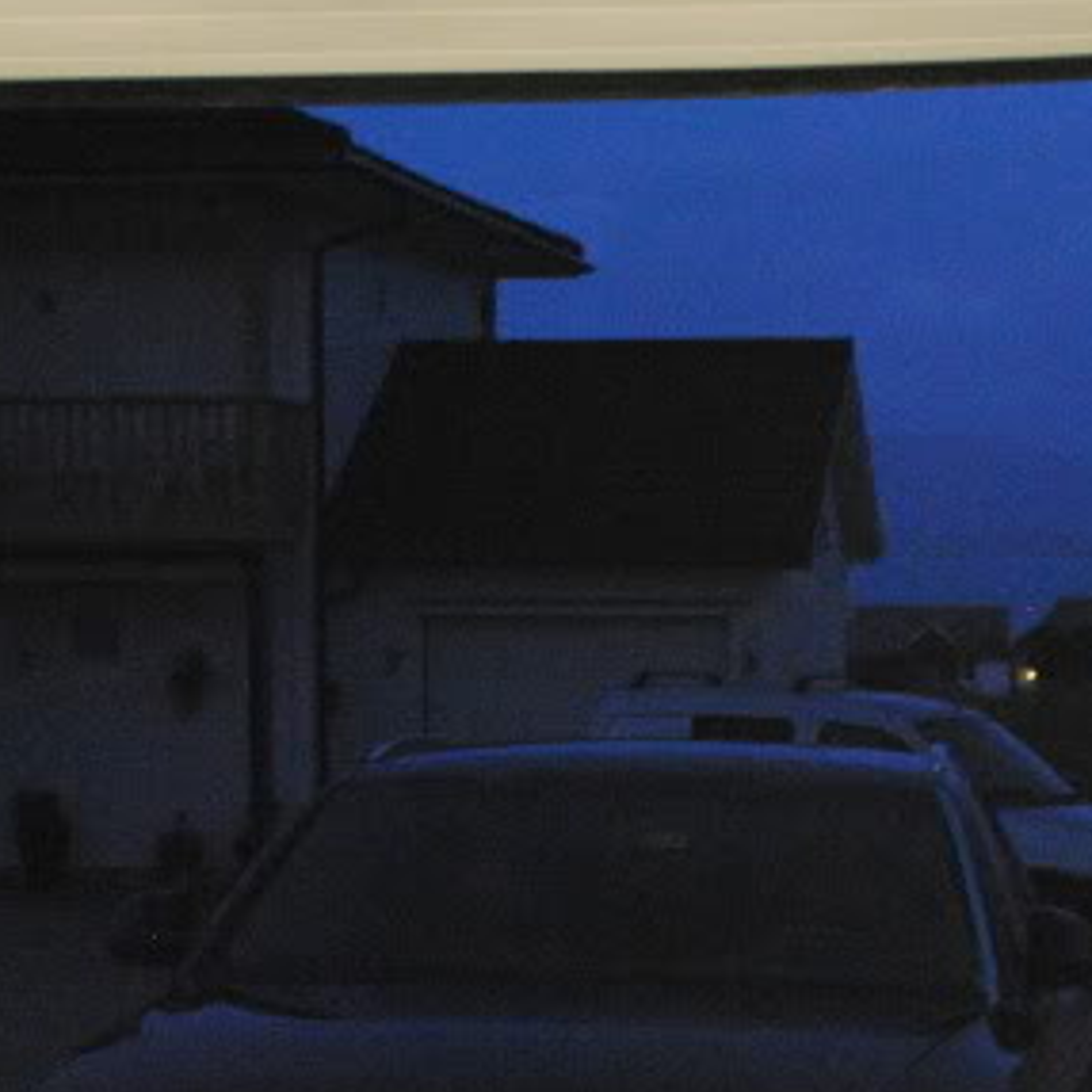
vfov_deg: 13.4
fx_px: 4568
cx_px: 628
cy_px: 1193
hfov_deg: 13.6
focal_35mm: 128
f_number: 4.5
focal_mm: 28
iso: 1600
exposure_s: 1/30
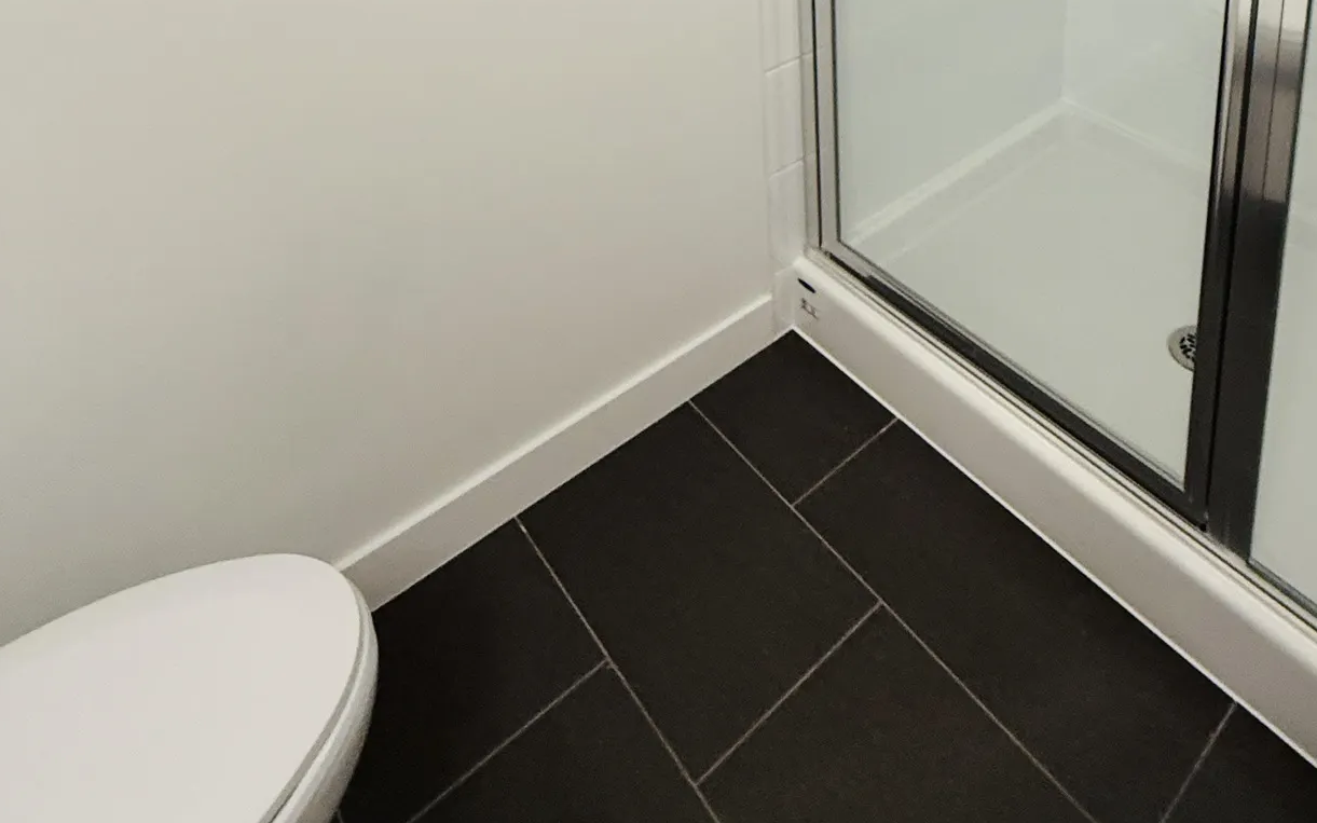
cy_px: -168
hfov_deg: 64.3
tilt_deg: -13.4
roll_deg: +0.2
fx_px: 1005
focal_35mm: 28
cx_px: 907
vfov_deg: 35.1
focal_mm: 2.22
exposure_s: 1/60
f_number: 2.2
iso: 200
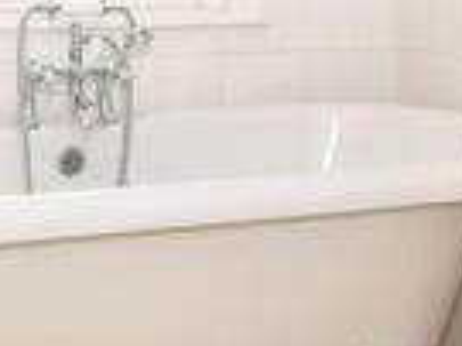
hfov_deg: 27.1
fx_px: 933
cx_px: 72
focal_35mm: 70
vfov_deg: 20.1
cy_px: -22
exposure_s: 1/160
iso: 200
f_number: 6.3
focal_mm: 10
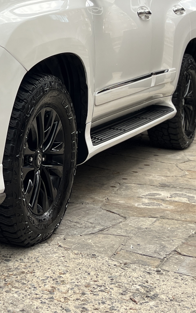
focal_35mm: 72
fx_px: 615
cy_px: 45
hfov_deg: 17.1
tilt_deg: -0.8
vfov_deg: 27.8
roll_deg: -0.1
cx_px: -58
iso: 50
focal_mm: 5.1
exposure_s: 1/515
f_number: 1.6
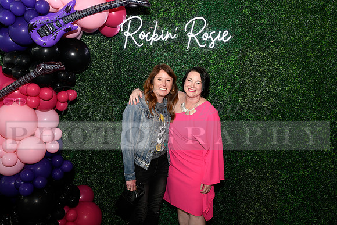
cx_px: 168
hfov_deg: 60.3
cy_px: 112
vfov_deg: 42.3
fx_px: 290
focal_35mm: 31
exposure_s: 1/60
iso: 500
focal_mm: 31
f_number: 6.3
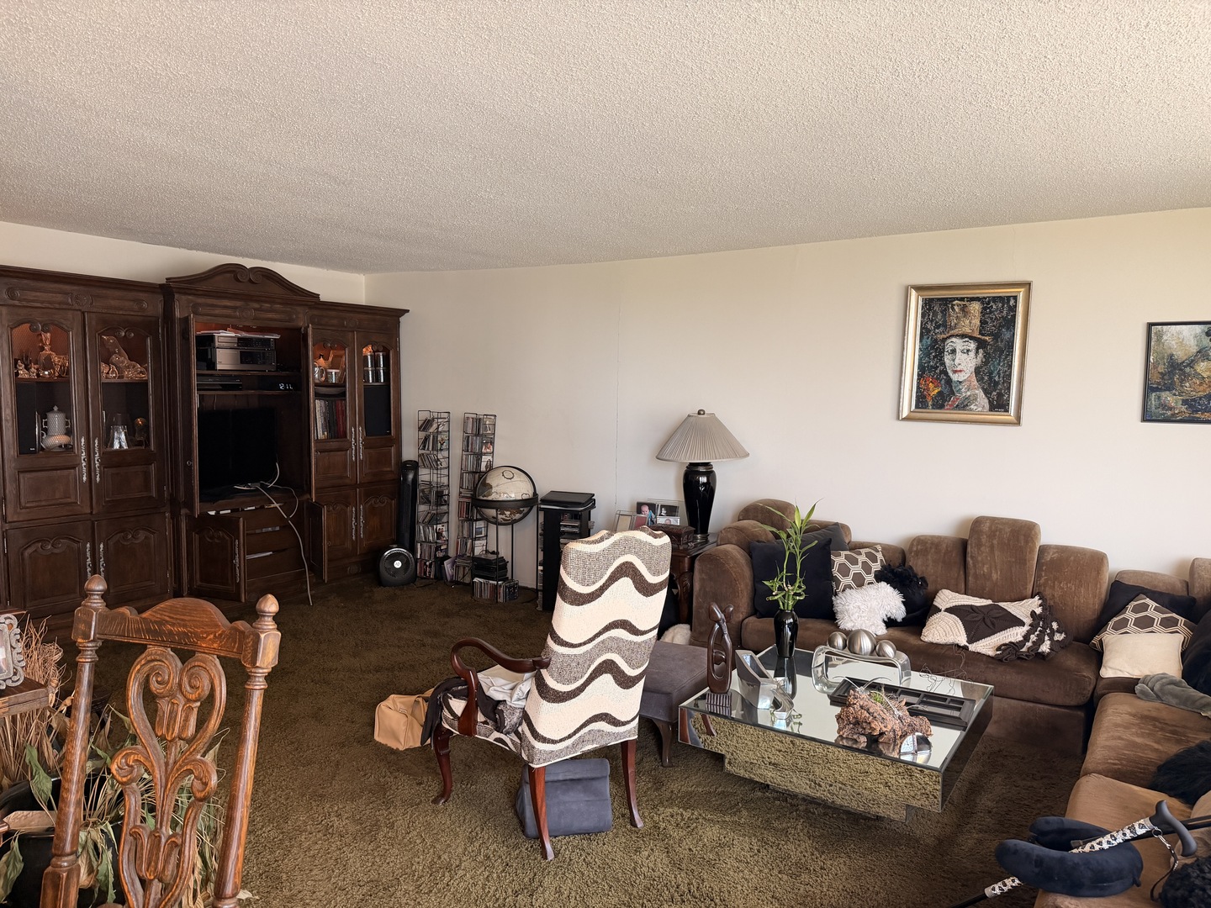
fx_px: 840
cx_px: 606
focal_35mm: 24
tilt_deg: -5.6
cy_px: 454
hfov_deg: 71.6
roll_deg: -1.1
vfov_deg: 56.8
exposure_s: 1/60
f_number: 1.78
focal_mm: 6.76
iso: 200
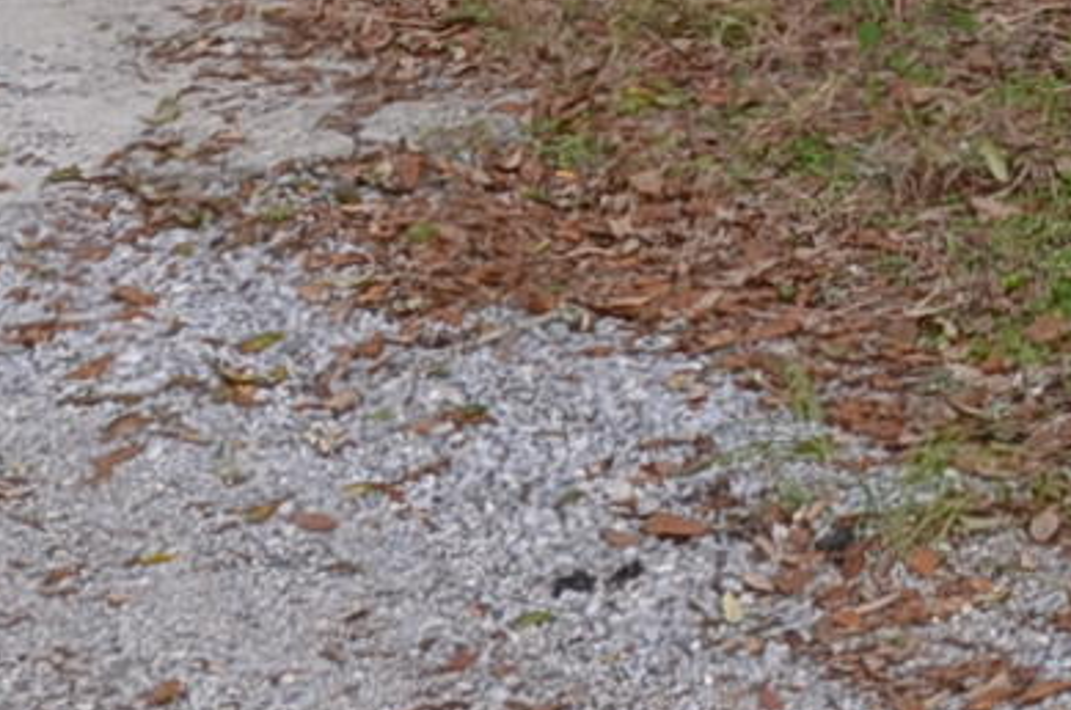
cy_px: -1211
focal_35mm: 171
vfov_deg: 7.3
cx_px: 1828
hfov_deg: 11.3
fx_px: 5079
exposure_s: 1/125
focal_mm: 18
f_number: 5.6
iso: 200
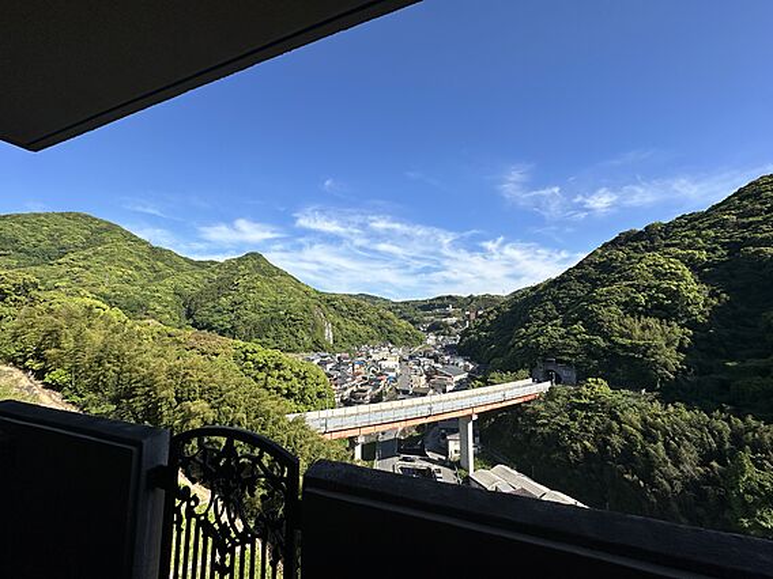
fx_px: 313
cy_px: 290
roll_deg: -0.1
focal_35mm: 14
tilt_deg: +4.6
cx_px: 386
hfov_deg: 102.1
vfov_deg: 85.7
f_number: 2.2
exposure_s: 1/2174
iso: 40
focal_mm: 2.22
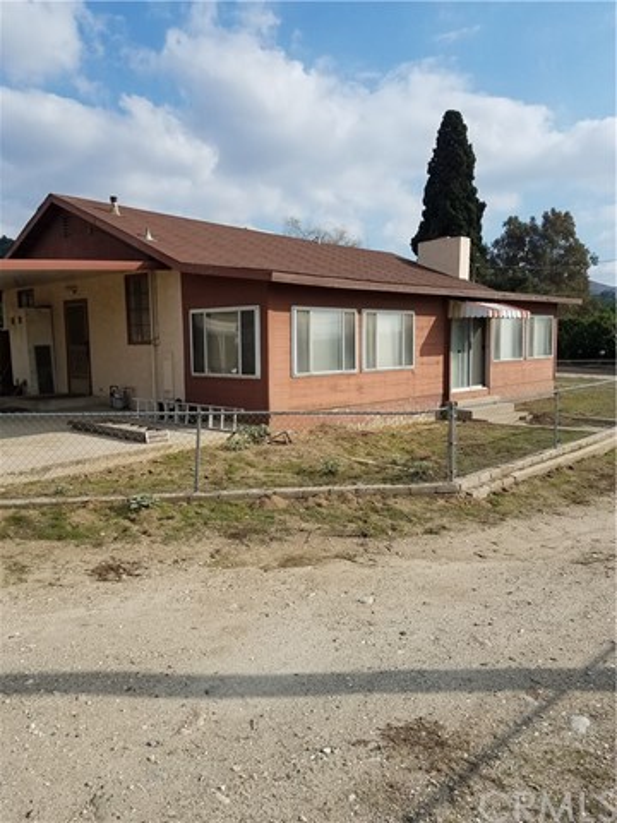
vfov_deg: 67.3
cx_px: 308
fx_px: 618
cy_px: 412
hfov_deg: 53.1
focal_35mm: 26
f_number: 1.7
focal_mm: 4.2
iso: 40
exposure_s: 1/2408
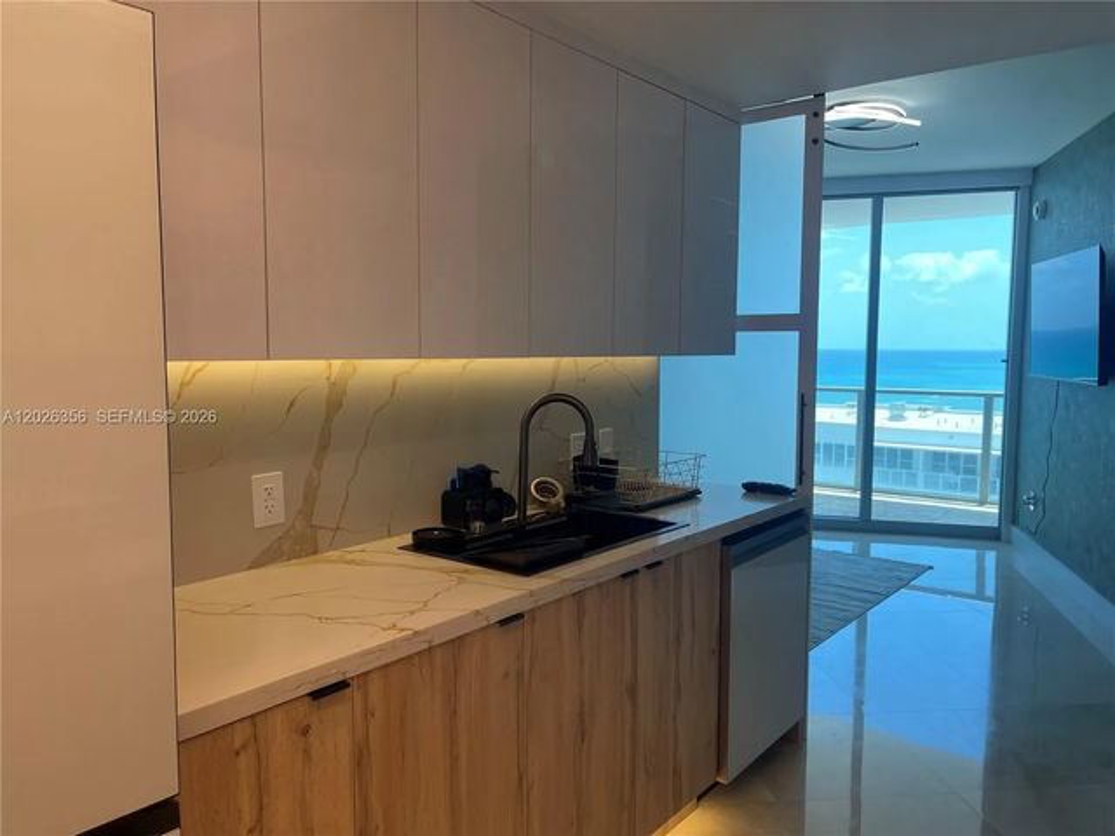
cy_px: 418
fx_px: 805
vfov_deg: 54.9
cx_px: 558
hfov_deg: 69.4
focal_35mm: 25
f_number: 1.6
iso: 32
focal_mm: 5.1
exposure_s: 1/216
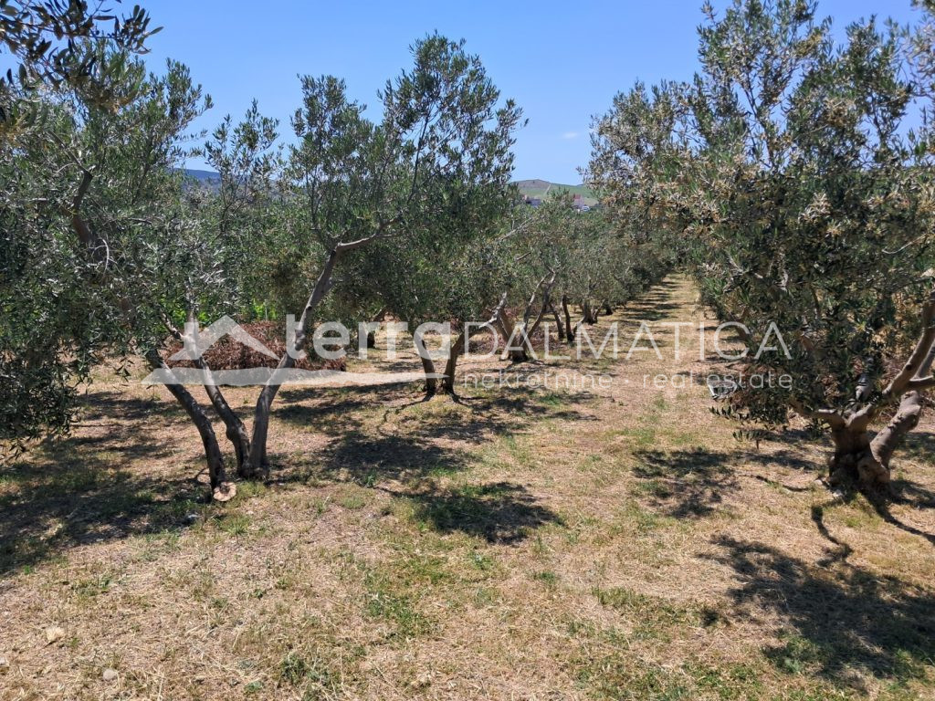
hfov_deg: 65.3
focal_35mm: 27
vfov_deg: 51.4
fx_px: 729
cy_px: 350
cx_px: 468
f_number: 1.8
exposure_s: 1/738
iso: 50
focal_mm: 4
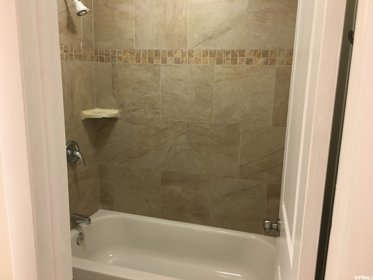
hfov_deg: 61.7
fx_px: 312
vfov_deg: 48.2
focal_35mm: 29
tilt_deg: -11.7
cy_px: 140
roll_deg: -0.7
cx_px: 186
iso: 40
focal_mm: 4.15
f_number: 2.2
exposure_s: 1/15
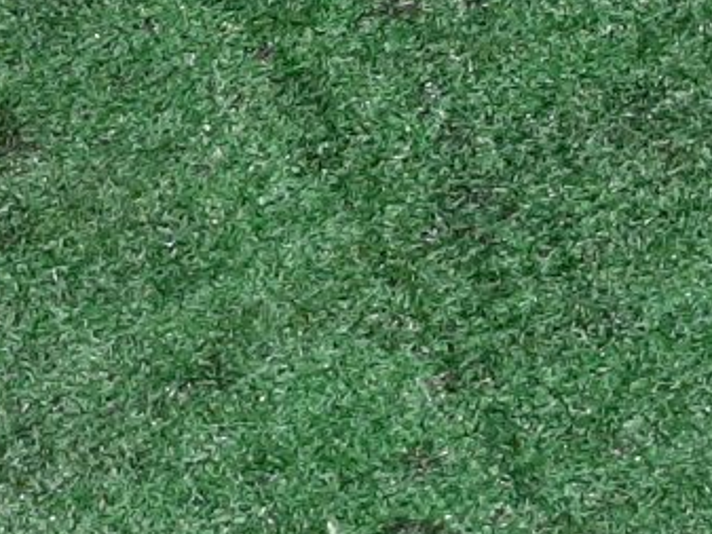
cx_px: -636
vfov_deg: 12.1
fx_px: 2284
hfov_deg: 15.0
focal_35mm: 111
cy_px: 1013
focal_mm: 3.93
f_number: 1.7
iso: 240
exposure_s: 1/50
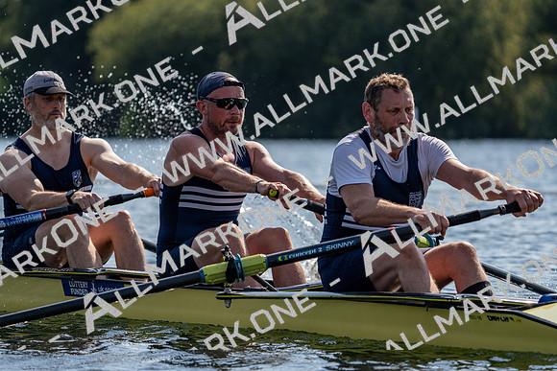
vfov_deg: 5.0
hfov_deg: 7.5
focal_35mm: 275
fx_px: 4256
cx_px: 278
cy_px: 186
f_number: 5.6
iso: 200
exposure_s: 1/1600
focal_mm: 275
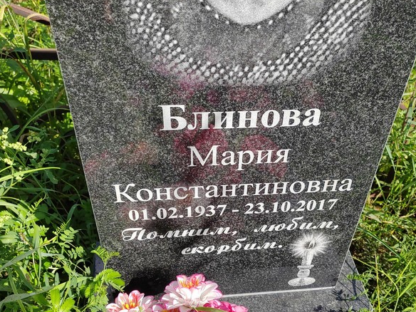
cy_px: 184
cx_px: 233
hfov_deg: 50.0
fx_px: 445
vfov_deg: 38.5
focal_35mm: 37
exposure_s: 1/1200
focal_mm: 5.52
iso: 100
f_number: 1.9
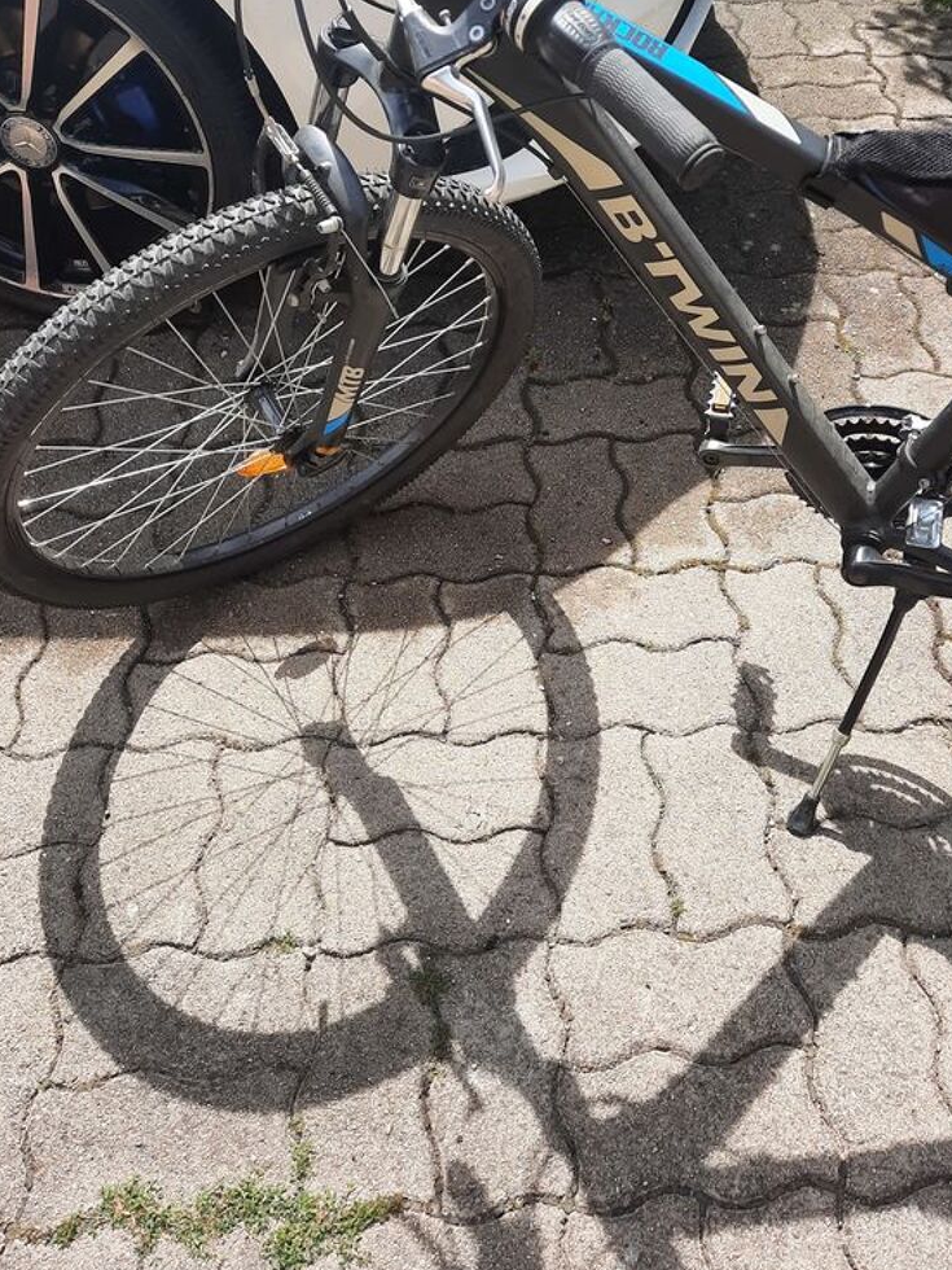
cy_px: 525
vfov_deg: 53.7
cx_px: 518
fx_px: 1247
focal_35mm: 34
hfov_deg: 41.8
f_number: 2
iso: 32
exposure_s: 1/494
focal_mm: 4.6
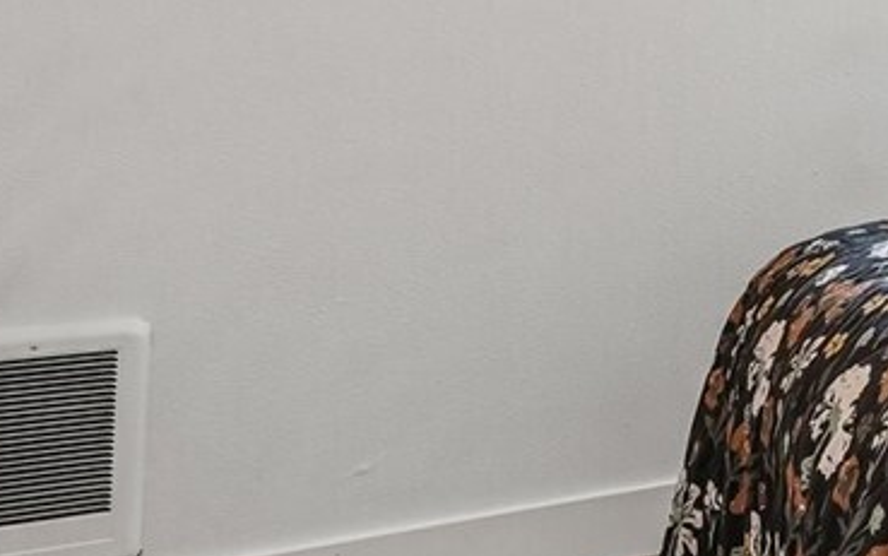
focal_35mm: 75
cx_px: 1505
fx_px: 1816
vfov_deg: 16.5
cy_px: -146
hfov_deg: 20.9
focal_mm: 16
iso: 400
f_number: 8
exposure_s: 1/20
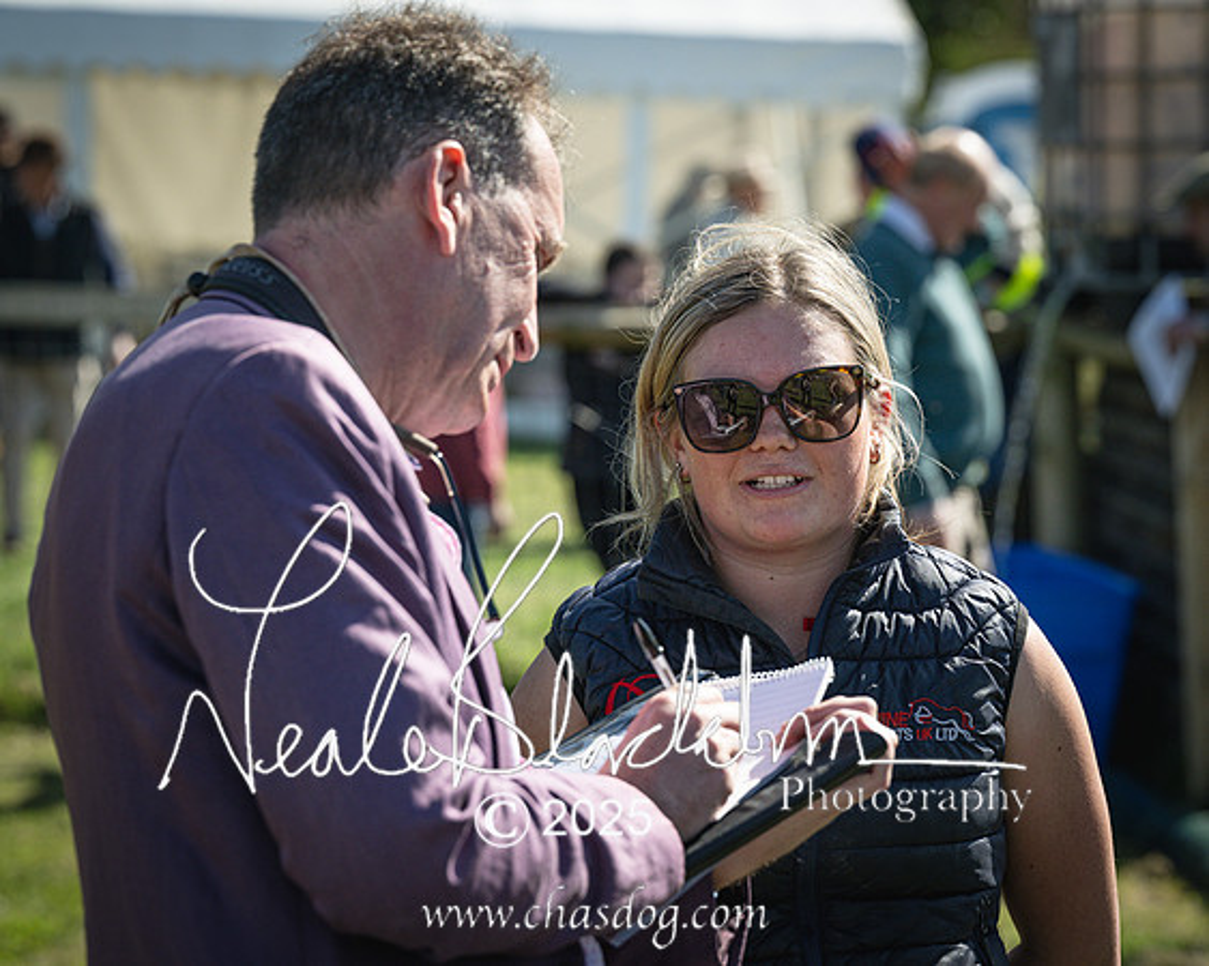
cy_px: 477
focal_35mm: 138
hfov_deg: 14.0
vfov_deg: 11.2
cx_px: 703
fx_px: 4934
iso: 450
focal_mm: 110
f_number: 5
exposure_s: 1/2000
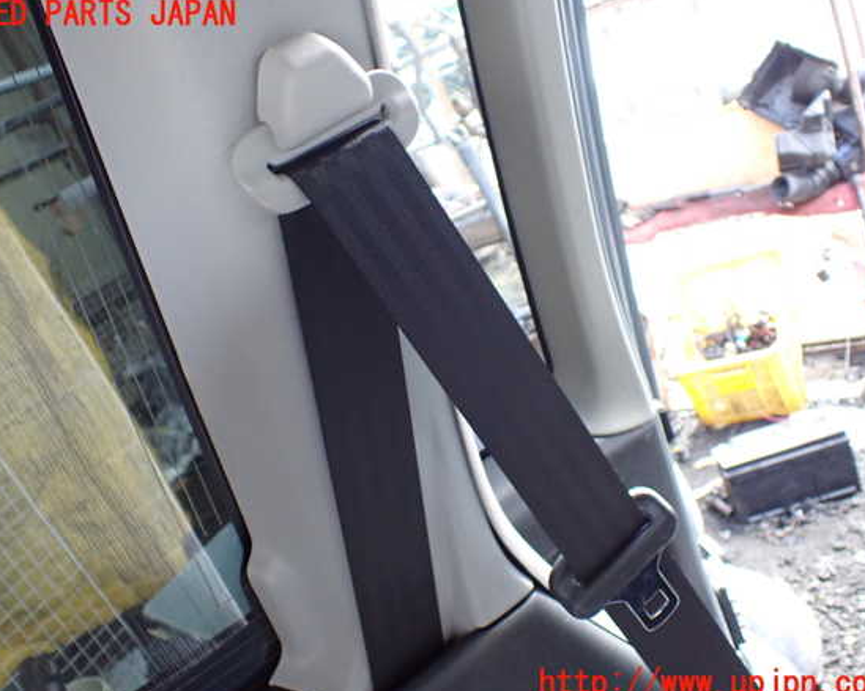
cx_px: 422
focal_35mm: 32
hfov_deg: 55.7
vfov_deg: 45.8
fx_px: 819
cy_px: 349
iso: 800
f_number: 2.3
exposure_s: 1/100
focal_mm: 5.4
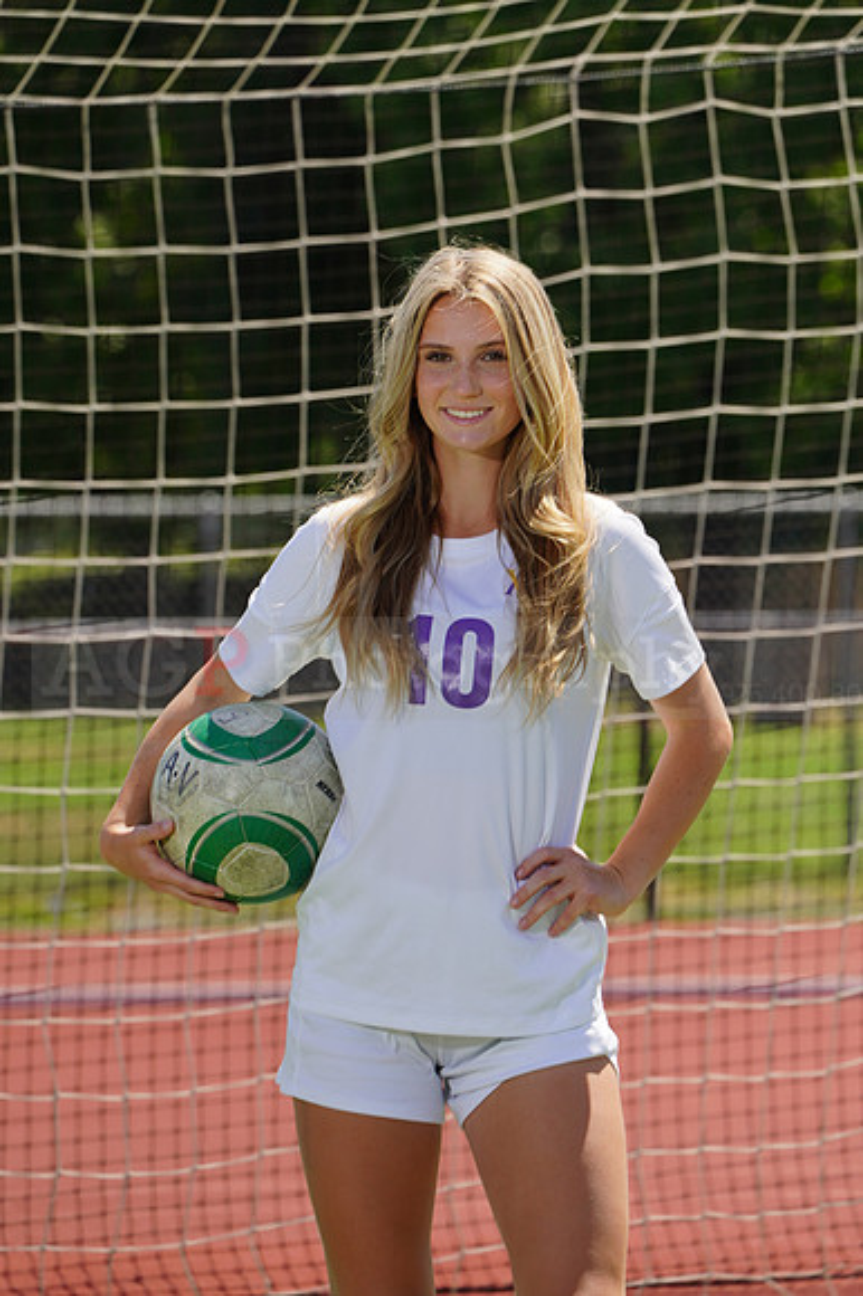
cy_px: 648
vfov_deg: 5.2
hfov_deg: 3.4
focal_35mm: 400
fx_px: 14399
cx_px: 432
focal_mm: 400
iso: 200
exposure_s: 1/250
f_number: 13
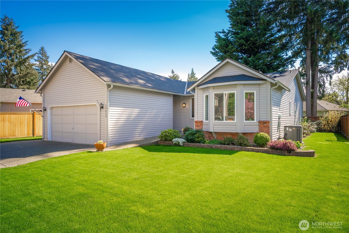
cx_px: 174
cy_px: 116
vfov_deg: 55.2
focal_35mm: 23
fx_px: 223
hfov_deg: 76.1
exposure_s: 1/50
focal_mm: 23
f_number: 7.1
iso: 80
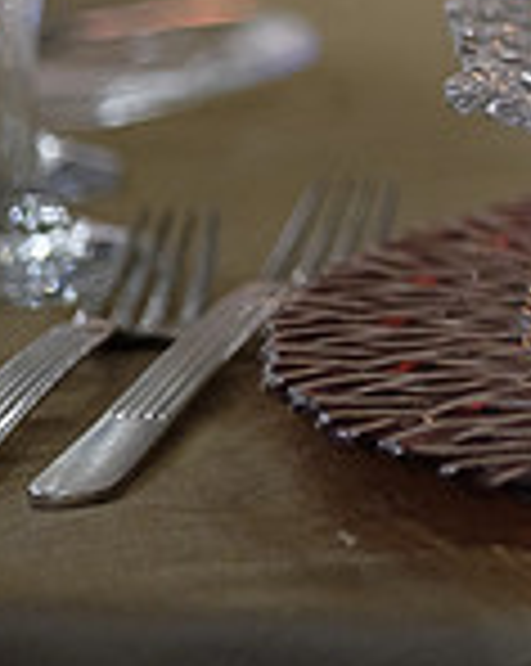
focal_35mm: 177
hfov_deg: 8.3
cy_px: -137
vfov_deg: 10.7
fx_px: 3484
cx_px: 1022
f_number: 1.8
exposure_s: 1/90
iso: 1600
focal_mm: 32
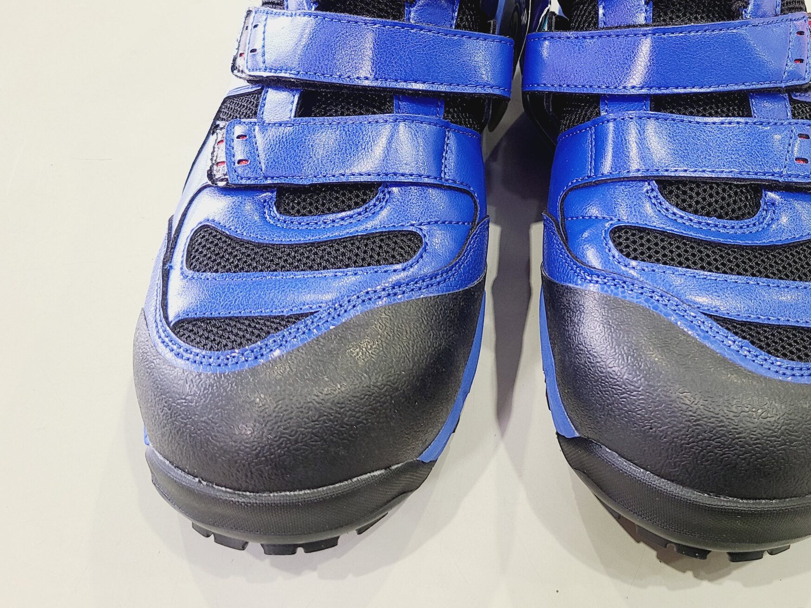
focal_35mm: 38
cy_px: 175
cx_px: 519
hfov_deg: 48.4
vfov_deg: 37.1
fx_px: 890
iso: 125
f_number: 1.8
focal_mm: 5.4
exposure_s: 1/50
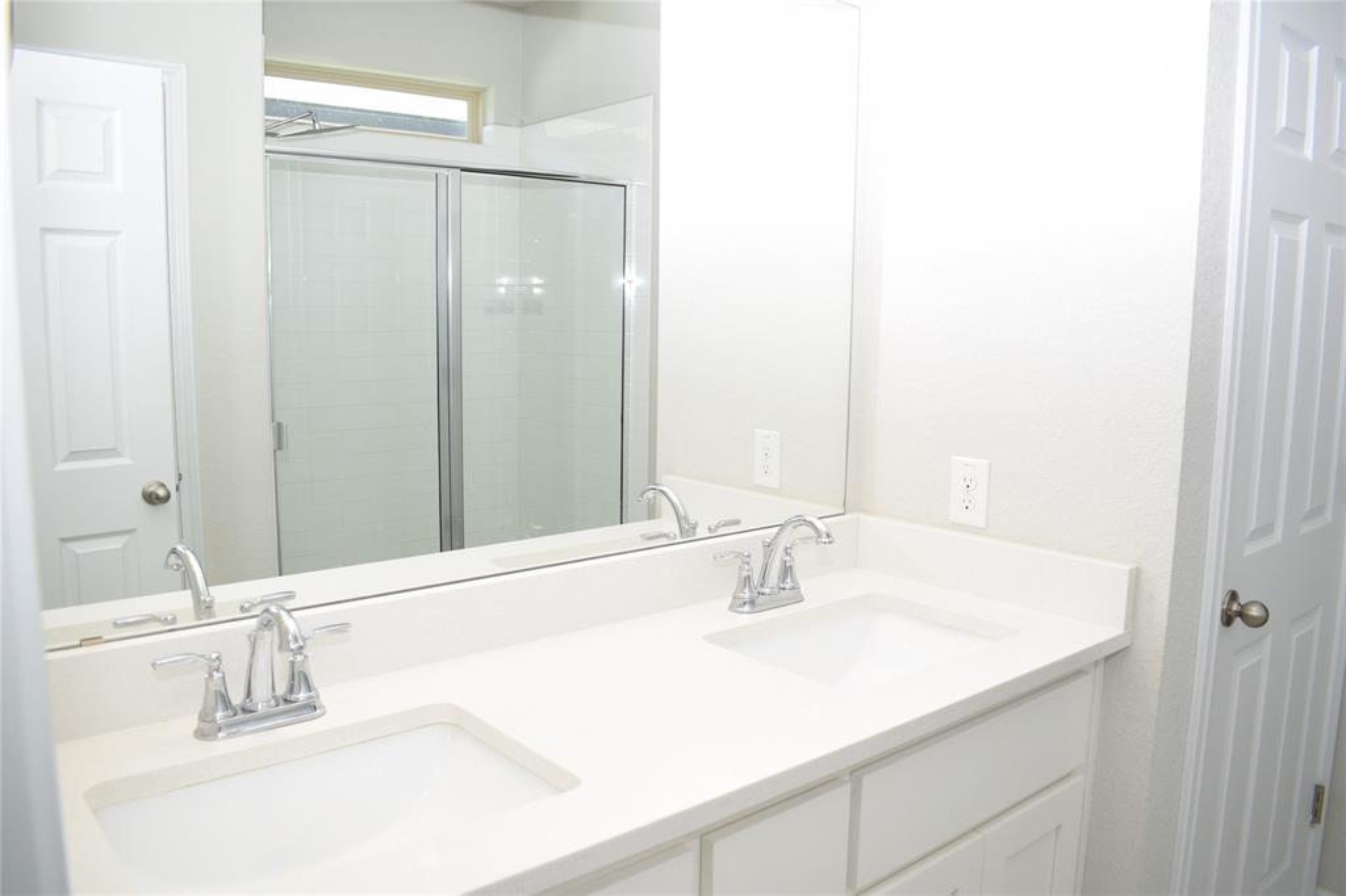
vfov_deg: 47.9
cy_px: 448
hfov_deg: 67.4
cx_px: 673
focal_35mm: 27
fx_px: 1009
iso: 400
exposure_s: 1/100
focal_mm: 18
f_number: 5
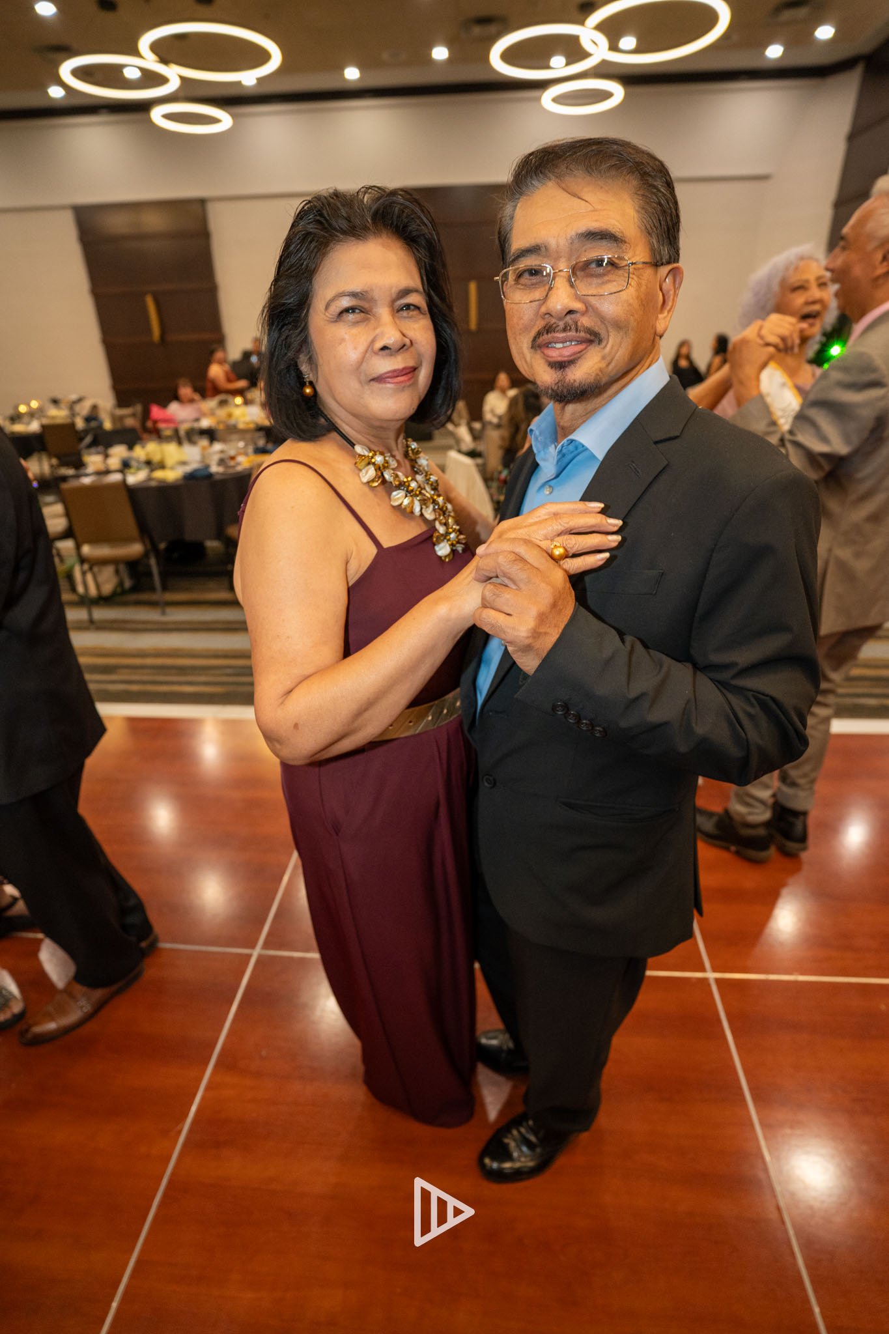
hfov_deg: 70.4
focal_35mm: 17
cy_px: 667
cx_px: 444
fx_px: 630
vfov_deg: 93.3
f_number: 2.8
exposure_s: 1/125
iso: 1600
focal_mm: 17
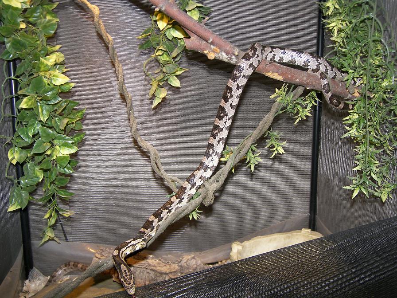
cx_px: 198
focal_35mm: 30
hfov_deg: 60.0
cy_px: 149
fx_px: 344
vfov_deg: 46.8
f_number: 3.2
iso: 100
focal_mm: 6.4
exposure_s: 1/30
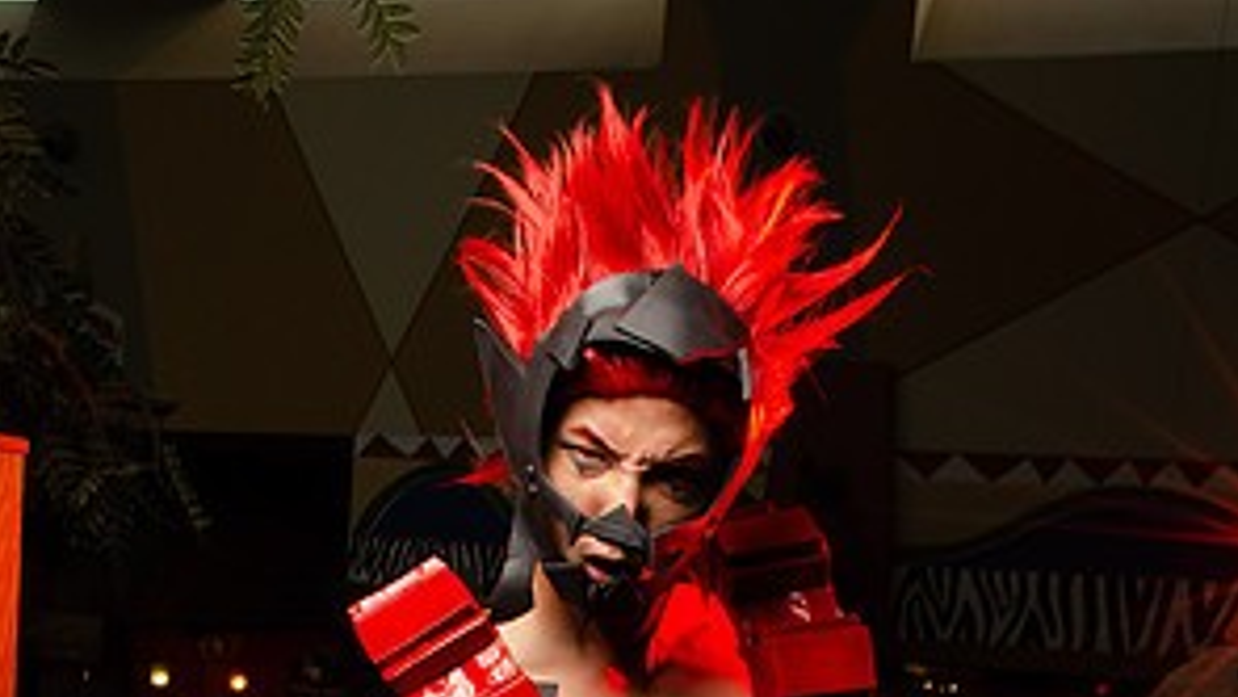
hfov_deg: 37.8
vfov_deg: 19.8
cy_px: 941
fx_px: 1806
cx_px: 621
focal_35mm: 55
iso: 200
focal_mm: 23
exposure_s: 1/15
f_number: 22
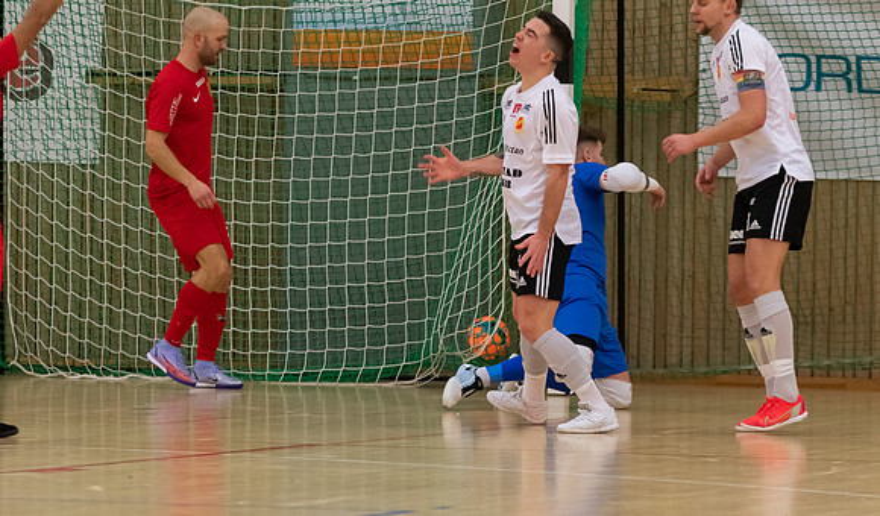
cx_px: 590
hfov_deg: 6.8
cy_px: 394
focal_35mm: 313
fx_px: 7377
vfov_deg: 4.0
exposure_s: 1/800
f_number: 3.2
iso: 720
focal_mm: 150
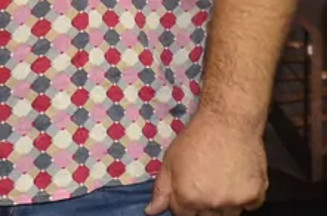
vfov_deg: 5.5
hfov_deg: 8.4
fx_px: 2108
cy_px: -411
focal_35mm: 233
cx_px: -354
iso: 800
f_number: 5
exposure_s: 1/60
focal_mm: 21
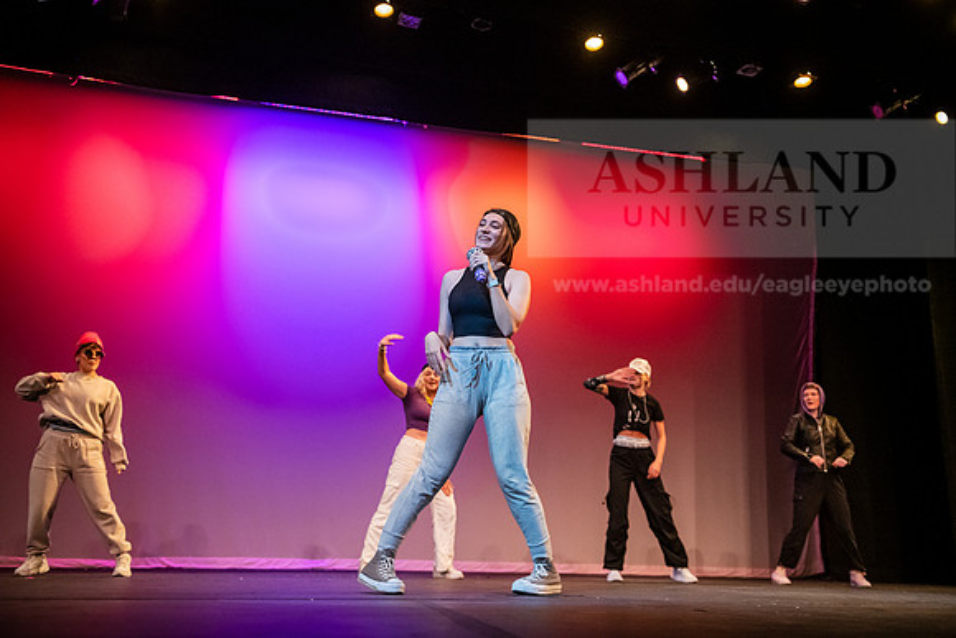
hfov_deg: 48.4
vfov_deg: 33.4
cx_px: 478
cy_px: 319
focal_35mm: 40
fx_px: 1062
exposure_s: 1/320
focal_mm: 40
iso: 4000
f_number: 3.2
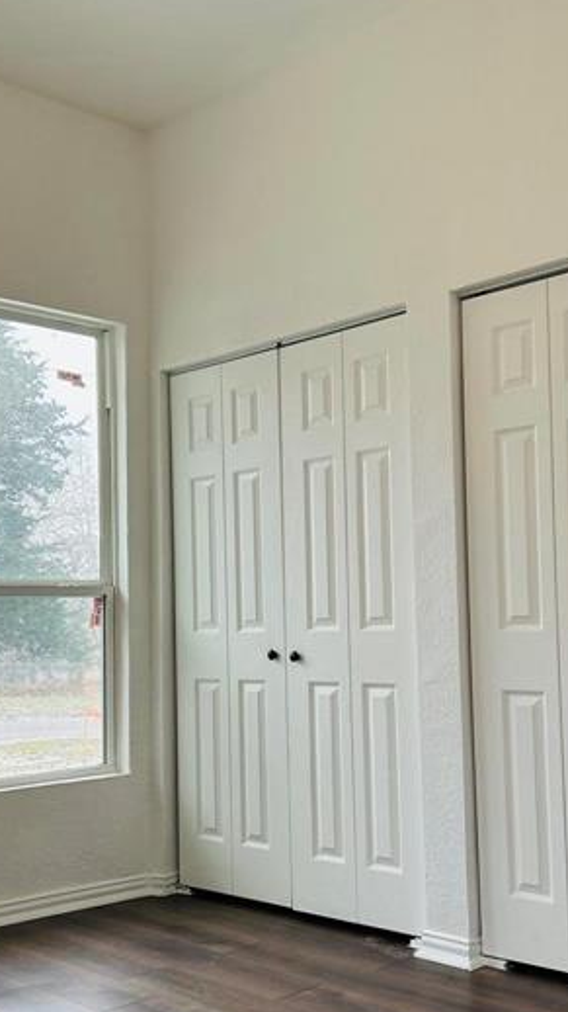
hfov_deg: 28.3
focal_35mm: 42
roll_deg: +1.8
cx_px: 285
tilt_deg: +4.7
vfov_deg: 48.3
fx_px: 1126
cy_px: 567
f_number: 1.5
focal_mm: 5.7
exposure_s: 1/120
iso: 80
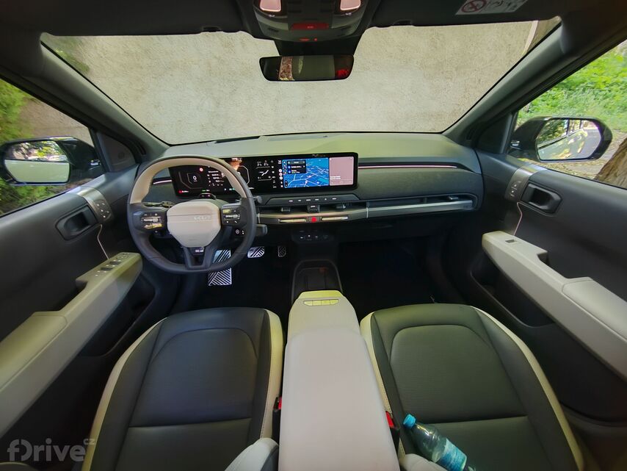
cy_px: 236
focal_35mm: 13
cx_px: 314
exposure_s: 1/33
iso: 500
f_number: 2.2
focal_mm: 2.16
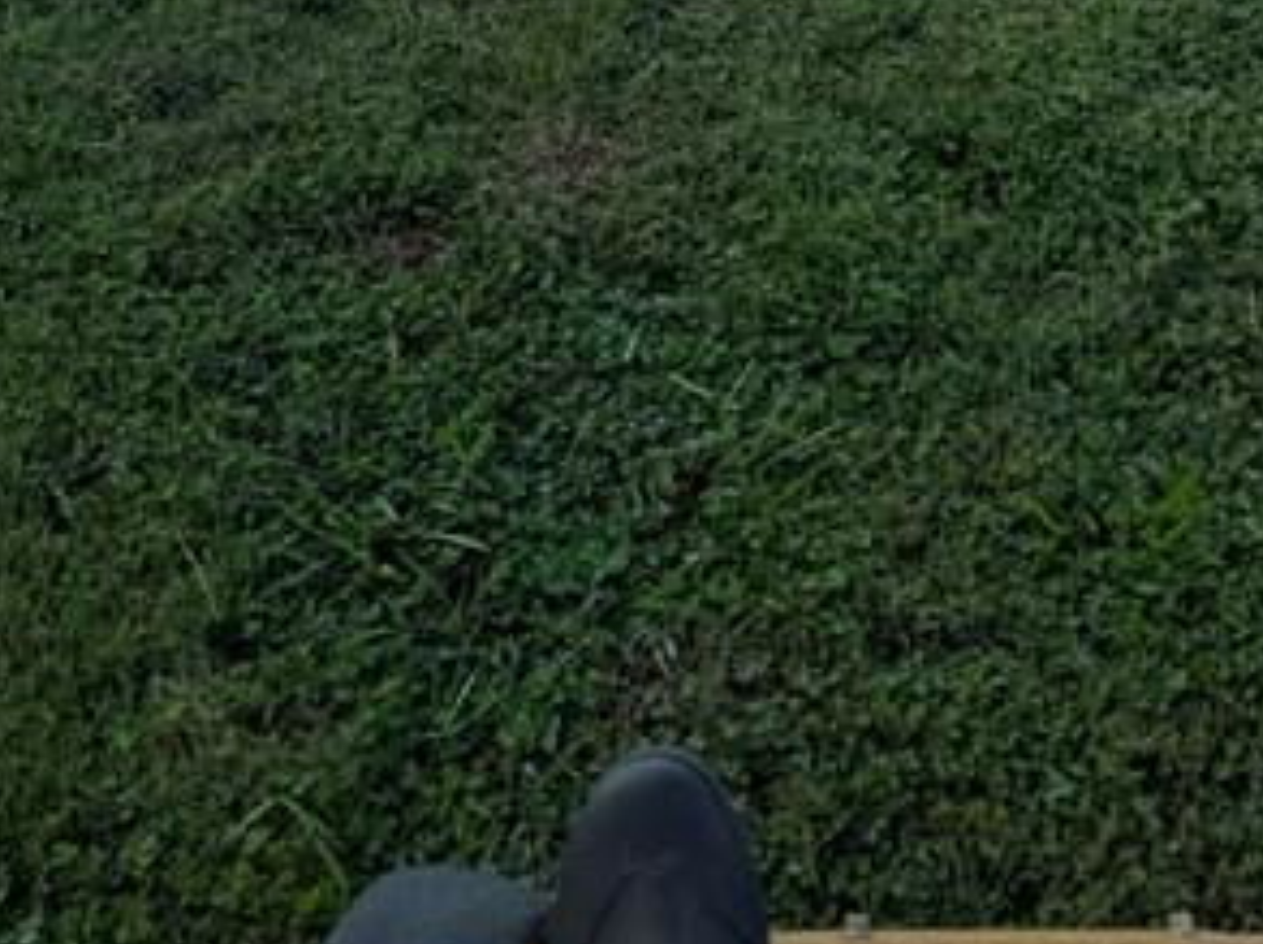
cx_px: 871
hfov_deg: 38.4
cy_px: -608
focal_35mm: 49
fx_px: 1786
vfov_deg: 22.2
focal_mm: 1.83
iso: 46
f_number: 2.2
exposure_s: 1/2404
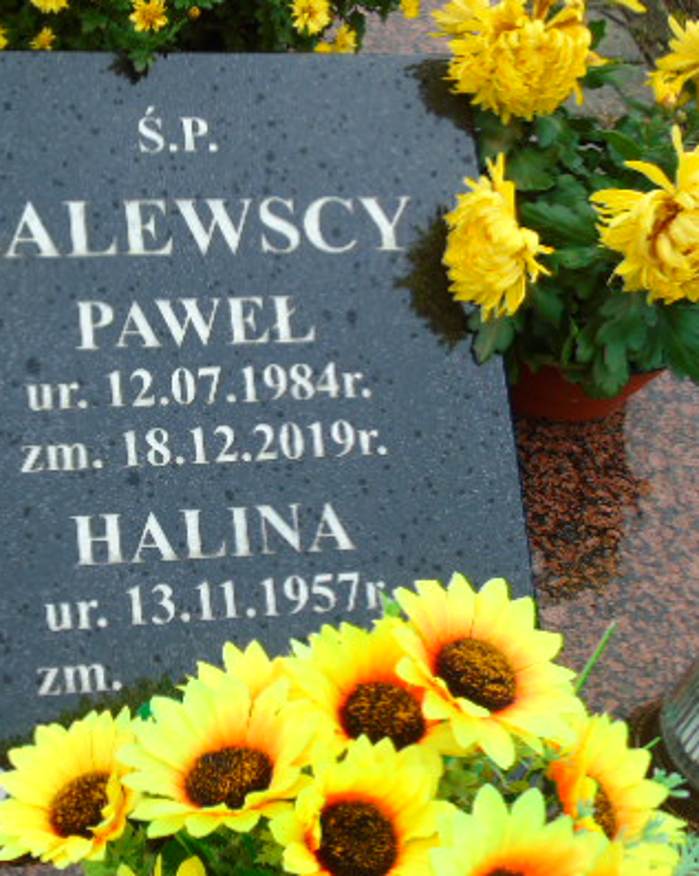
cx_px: 163
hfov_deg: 23.9
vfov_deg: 30.0
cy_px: 452
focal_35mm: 63
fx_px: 1631
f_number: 3.9
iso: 80
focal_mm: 7.1
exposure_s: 1/60
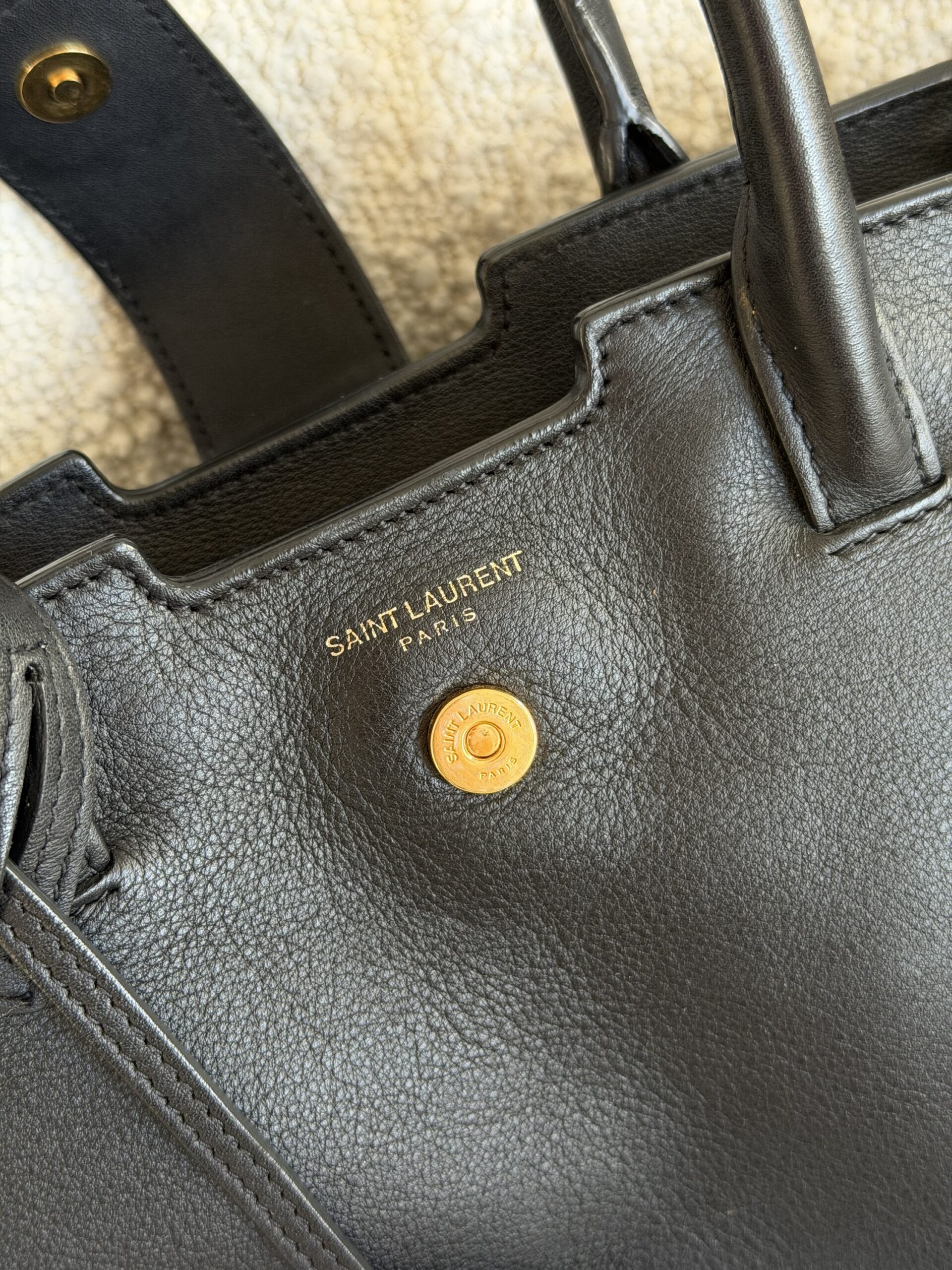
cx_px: 476
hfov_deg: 30.3
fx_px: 1760
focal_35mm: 48
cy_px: 635
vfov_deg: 39.7
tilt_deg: -58.5
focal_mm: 6.76
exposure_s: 1/70
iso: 100
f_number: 1.78
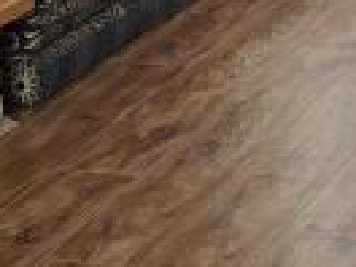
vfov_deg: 8.1
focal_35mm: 179
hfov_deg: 10.9
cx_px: 423
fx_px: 1841
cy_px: -162
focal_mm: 6.3
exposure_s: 1/100
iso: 100
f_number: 1.7
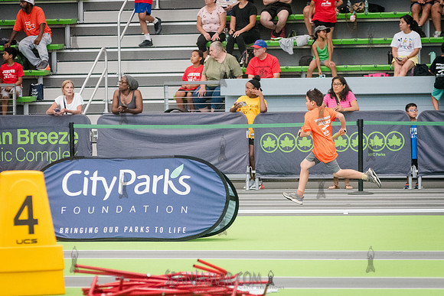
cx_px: 285
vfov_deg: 5.5
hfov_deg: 8.3
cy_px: 133
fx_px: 3058
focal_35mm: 248
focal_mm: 155
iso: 6400
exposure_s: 1/1000
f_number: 4
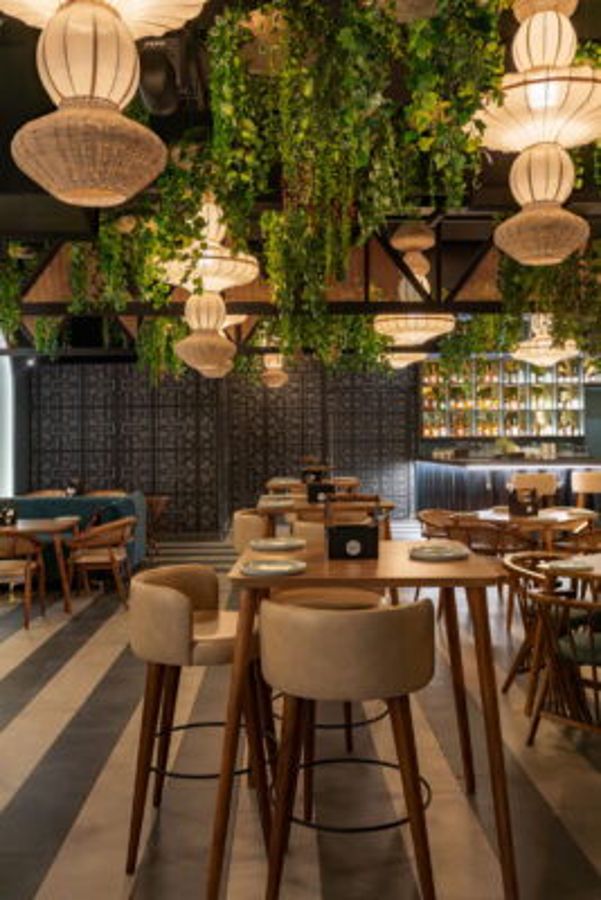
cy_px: 450
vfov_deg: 57.9
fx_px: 813
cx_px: 300
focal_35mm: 32
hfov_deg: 40.6
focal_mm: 32.5
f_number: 9
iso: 400
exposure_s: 1.3
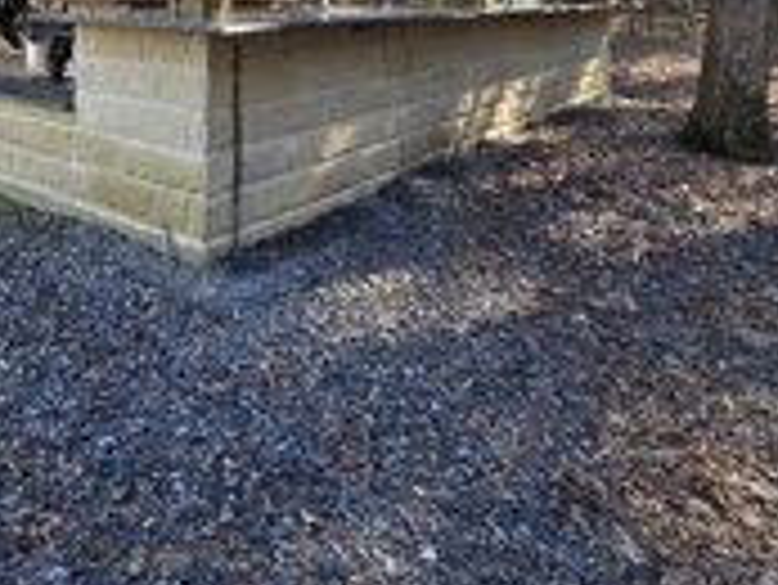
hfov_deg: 53.7
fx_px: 675
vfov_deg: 40.2
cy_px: -18
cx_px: 103
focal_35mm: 30
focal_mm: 2.2
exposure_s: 1/168
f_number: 2.2
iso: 50
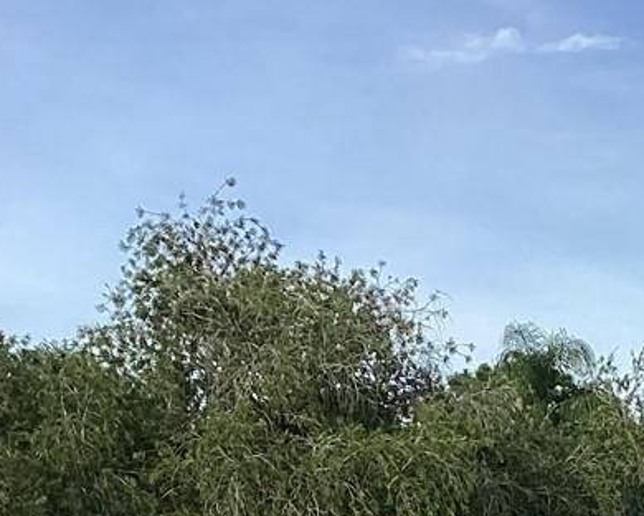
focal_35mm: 124
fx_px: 2363
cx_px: 887
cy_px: 963
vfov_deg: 11.4
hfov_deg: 14.7
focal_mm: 3.3
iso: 25
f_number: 2.4
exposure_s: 1/582
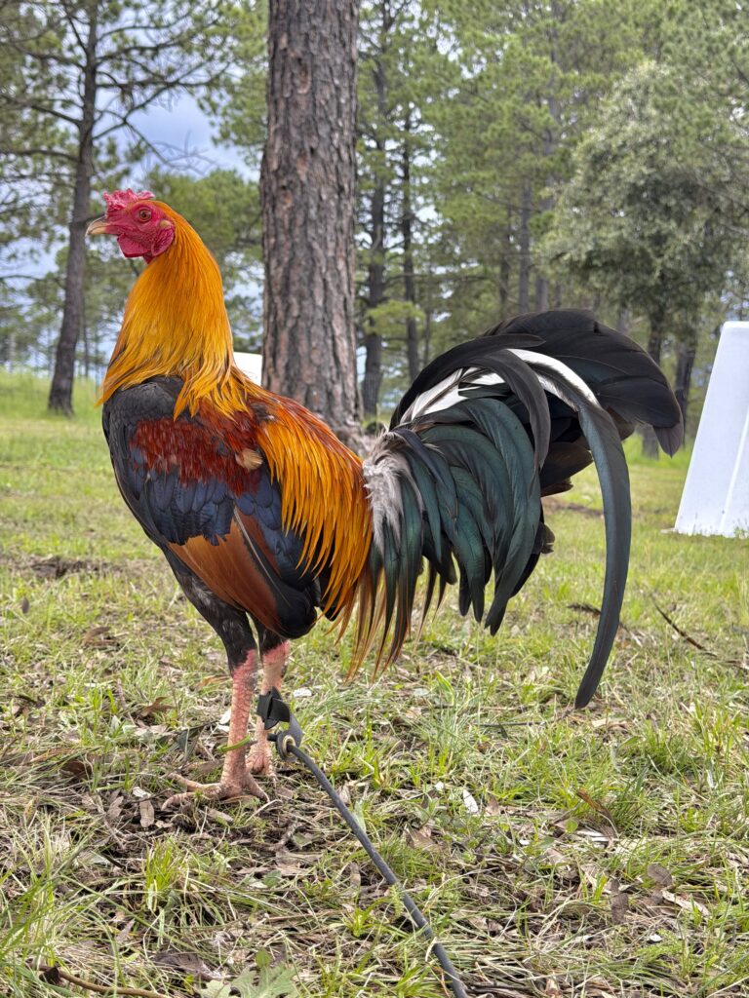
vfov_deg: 39.7
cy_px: 499
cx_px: 374
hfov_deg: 30.3
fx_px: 1385
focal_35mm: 48
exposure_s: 1/481
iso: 80
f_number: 1.78
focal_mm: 6.76
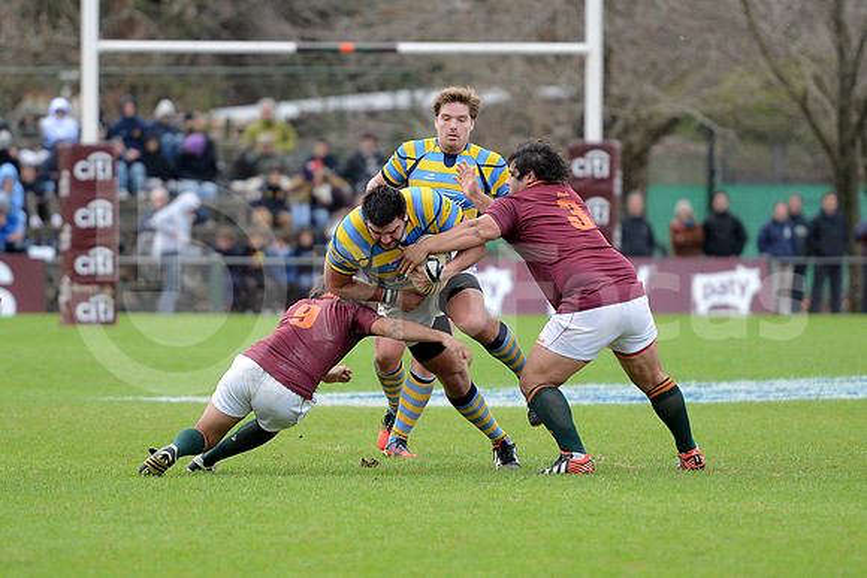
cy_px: 289
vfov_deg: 7.0
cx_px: 434
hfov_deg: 10.5
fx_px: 4697
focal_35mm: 195
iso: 500
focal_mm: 195
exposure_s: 1/500
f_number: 2.8
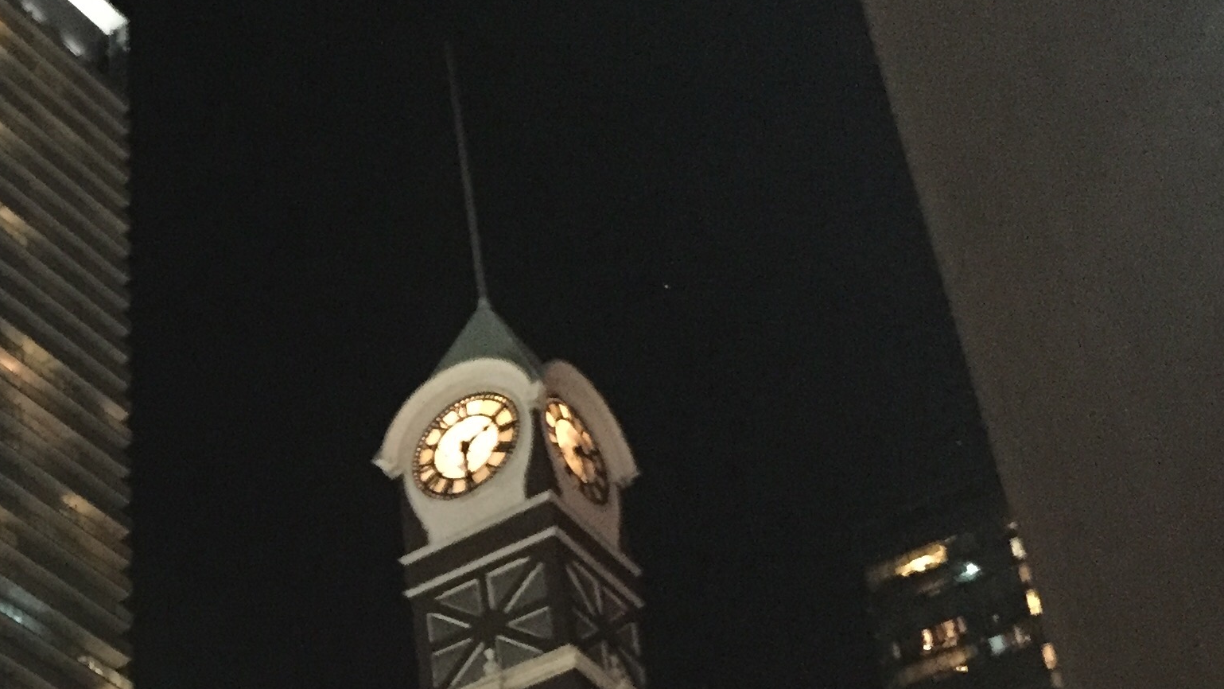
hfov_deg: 29.1
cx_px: -49
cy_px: 672
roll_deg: -2.7
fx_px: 2175
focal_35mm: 67
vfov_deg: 17.6
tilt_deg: +33.9
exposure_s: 1/15
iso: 800
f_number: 2.2
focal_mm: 4.15
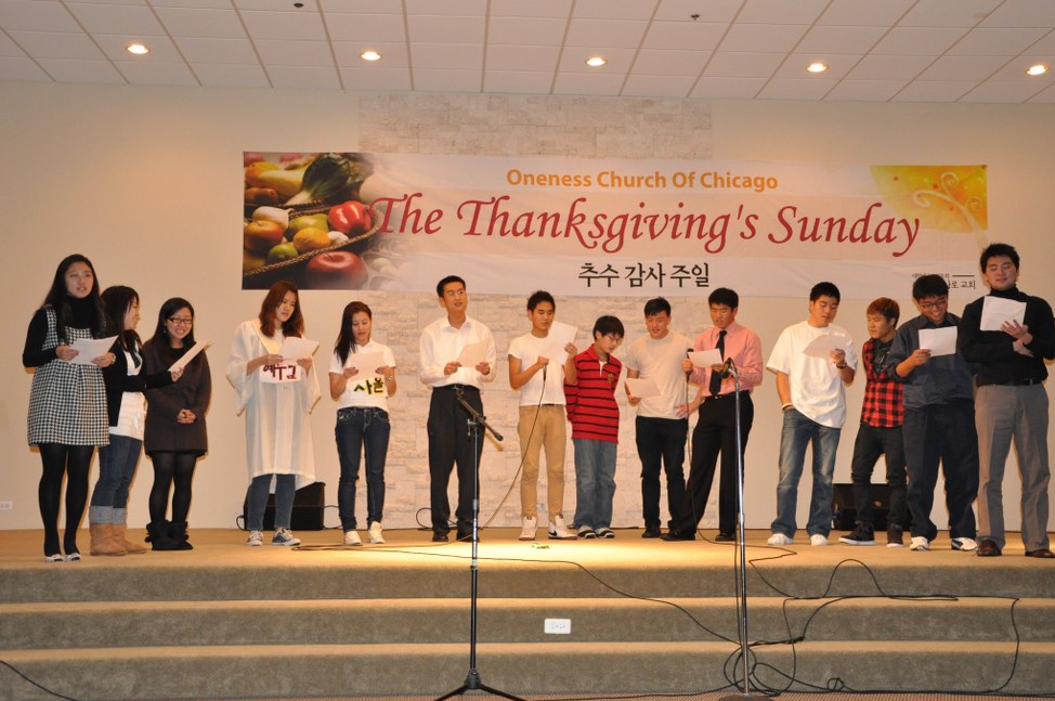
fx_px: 1200
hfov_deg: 47.5
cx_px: 537
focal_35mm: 41
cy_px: 351
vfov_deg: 32.6
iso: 1600
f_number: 5
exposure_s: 1/60
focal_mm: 26
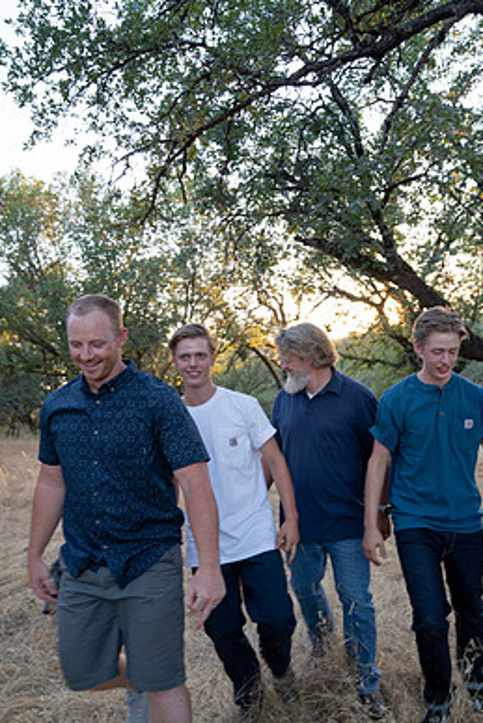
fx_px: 583
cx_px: 276
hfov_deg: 44.9
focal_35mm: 29
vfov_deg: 63.6
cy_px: 375
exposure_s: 1/100
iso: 250
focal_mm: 25
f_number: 2.8
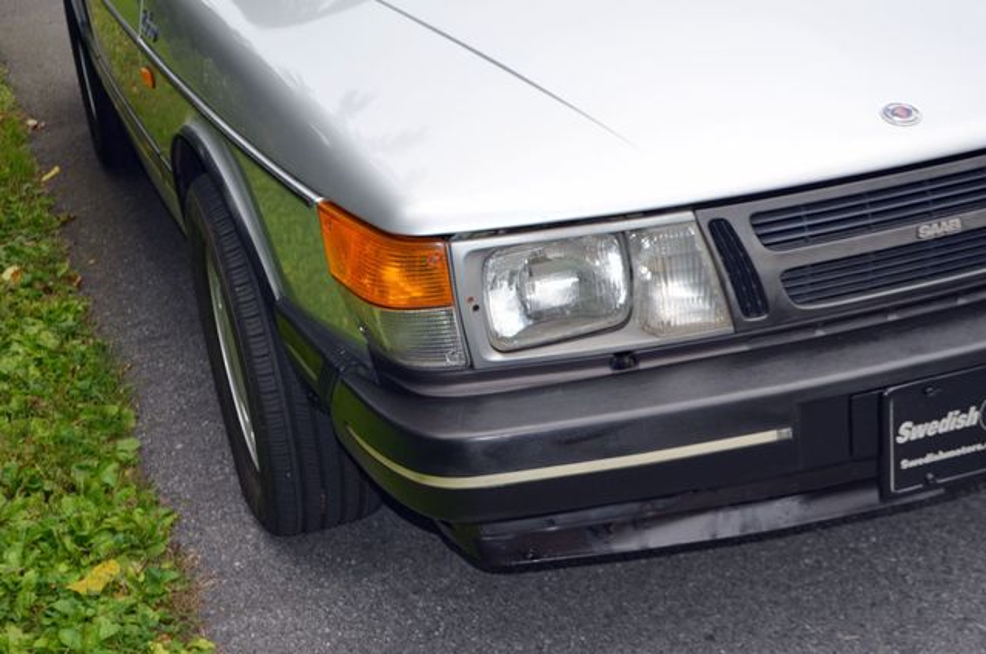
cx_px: 493
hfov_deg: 32.0
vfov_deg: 21.5
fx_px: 1722
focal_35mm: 63
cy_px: 327
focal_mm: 42
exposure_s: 1/160
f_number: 5.3
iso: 200
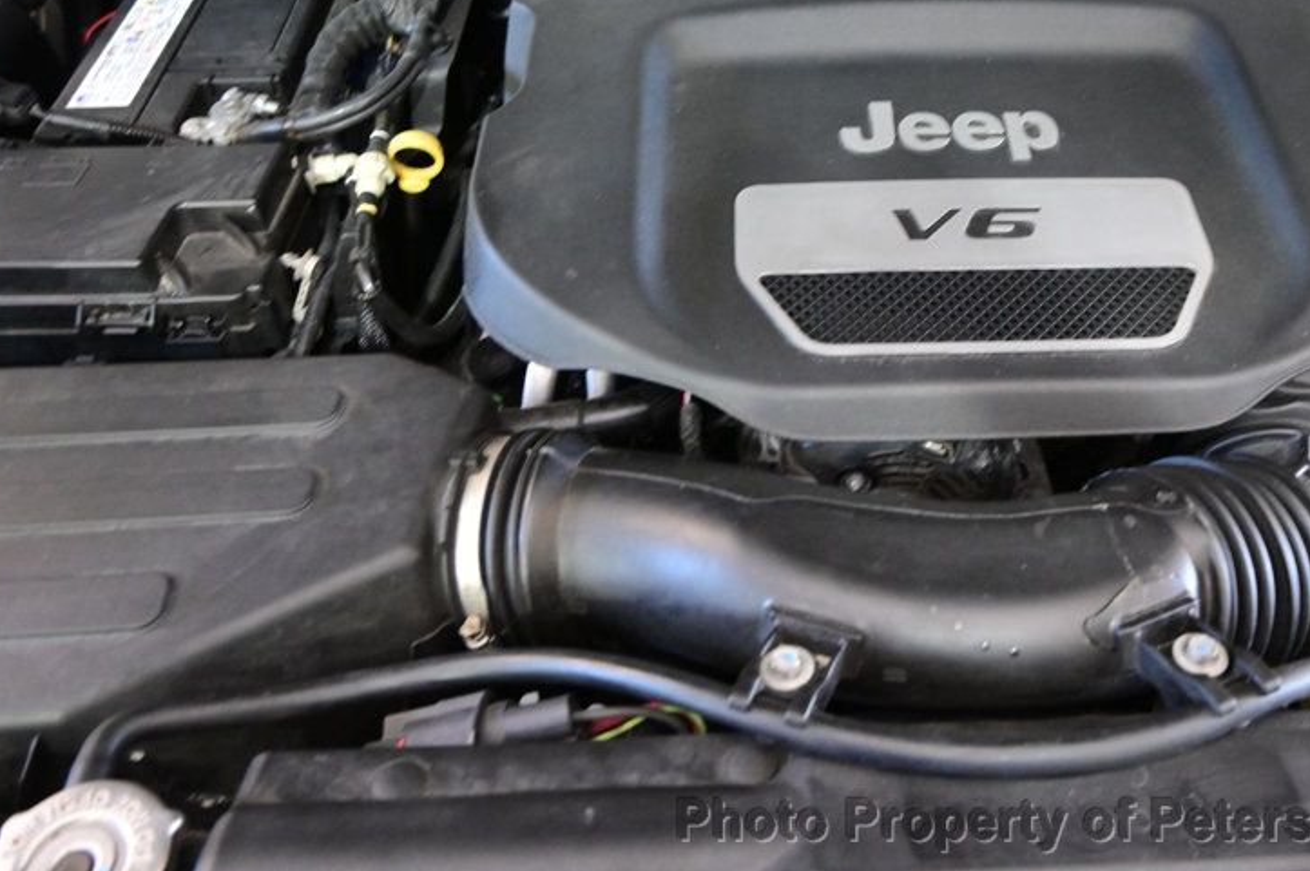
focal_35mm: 34
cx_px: 824
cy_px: 257
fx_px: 1236
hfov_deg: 55.1
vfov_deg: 38.2
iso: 2500
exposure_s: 1/25
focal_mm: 16
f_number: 3.5
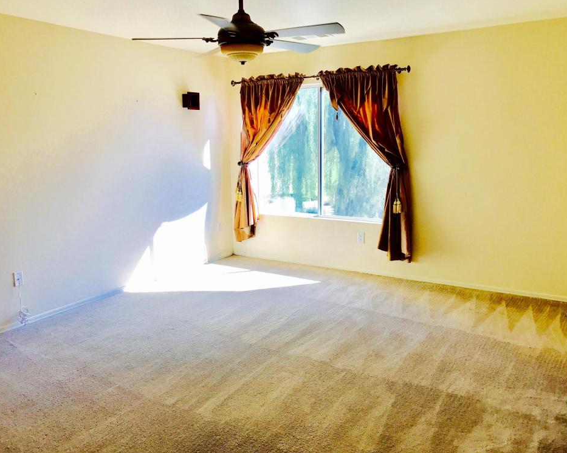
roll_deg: +0.6
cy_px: 222
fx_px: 503
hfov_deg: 58.8
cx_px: 289
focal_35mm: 30
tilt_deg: -9.3
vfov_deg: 48.5
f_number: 1.8
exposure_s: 1/146
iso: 20
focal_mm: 3.99
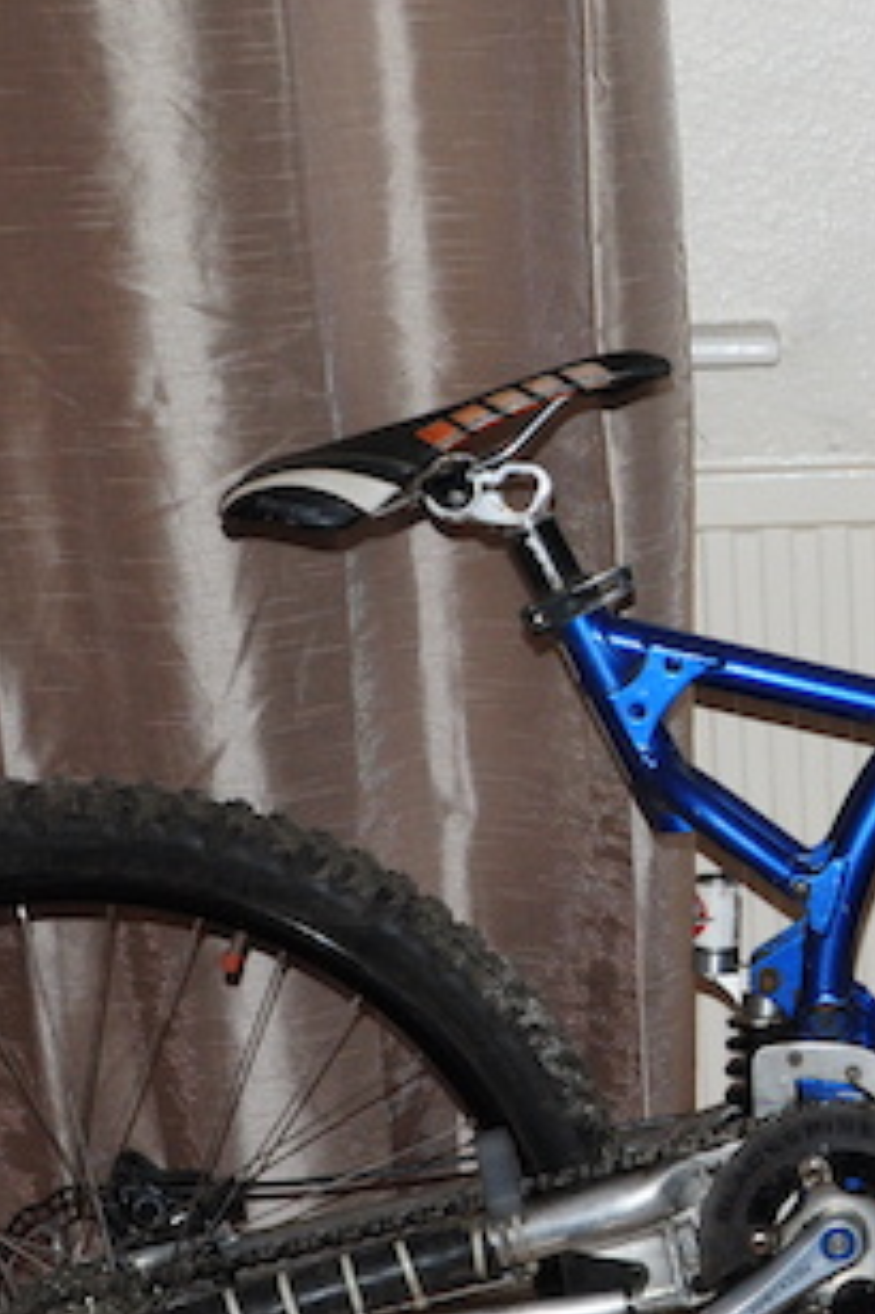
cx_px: 1221
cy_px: 945
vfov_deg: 20.8
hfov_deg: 13.4
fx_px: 3551
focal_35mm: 97
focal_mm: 25
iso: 640
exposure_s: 1/200
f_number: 8
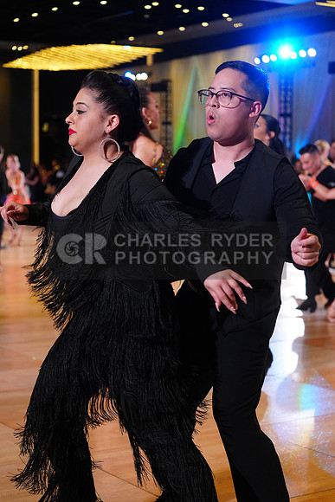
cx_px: 168
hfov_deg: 19.5
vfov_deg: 28.8
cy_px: 251
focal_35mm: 70
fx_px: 976
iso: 2500
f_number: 4
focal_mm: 70
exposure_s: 1/400
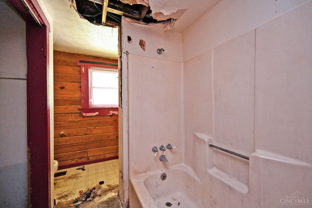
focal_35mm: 15
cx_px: 156
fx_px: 130
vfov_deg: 77.3
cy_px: 104
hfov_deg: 100.4
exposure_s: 1/60
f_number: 4
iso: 3600
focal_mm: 15
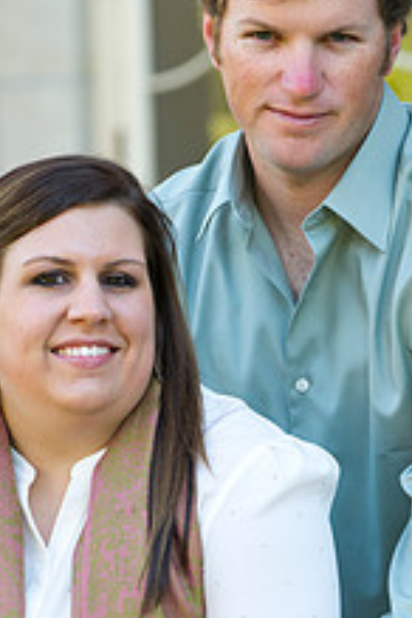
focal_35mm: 318
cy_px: 415
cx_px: 286
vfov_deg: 6.5
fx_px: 5459
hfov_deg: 4.3
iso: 400
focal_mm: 155
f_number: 5
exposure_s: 1/100
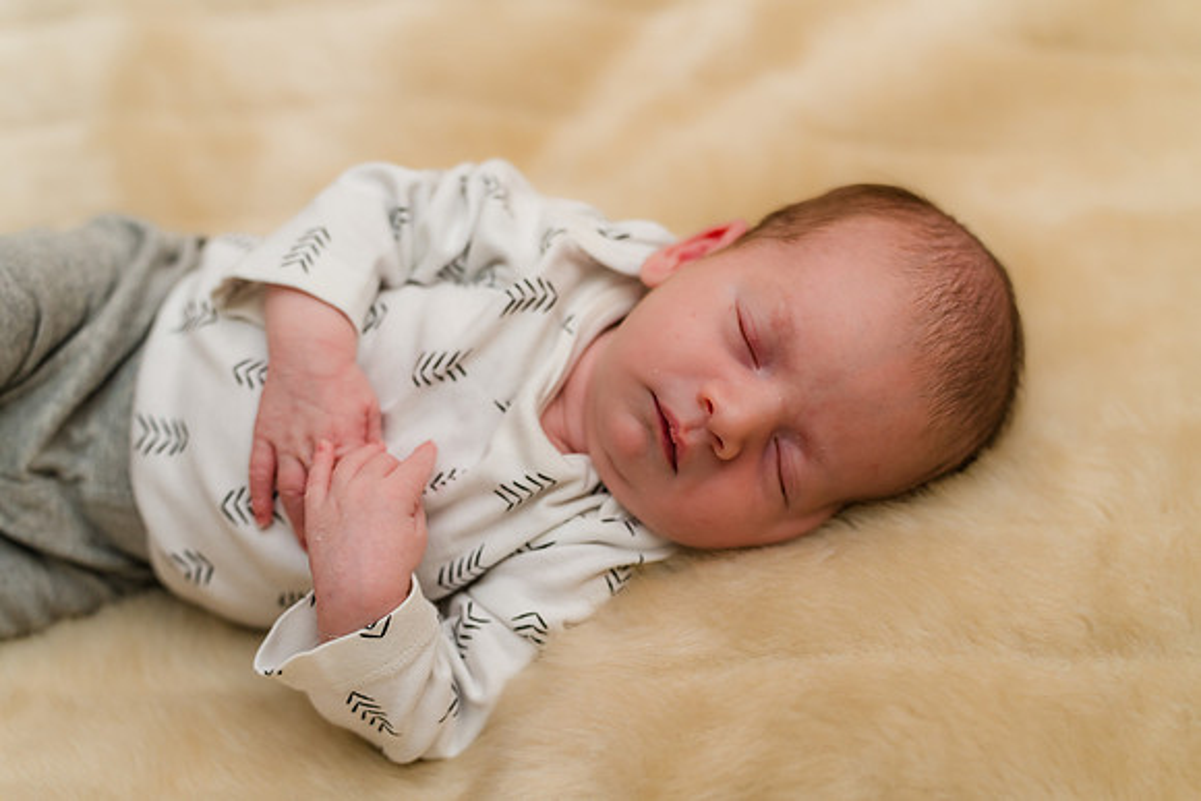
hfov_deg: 31.4
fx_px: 2136
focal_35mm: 64
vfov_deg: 21.3
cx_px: 600
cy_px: 400
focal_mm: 64
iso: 800
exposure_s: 1/500
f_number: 2.8
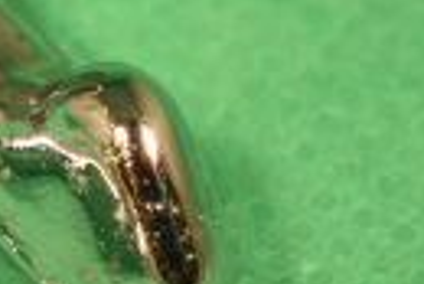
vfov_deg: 3.6
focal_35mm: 380
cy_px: -294
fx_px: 4484
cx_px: -228
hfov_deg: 5.4
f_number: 16
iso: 900
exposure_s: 1/100
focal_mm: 55
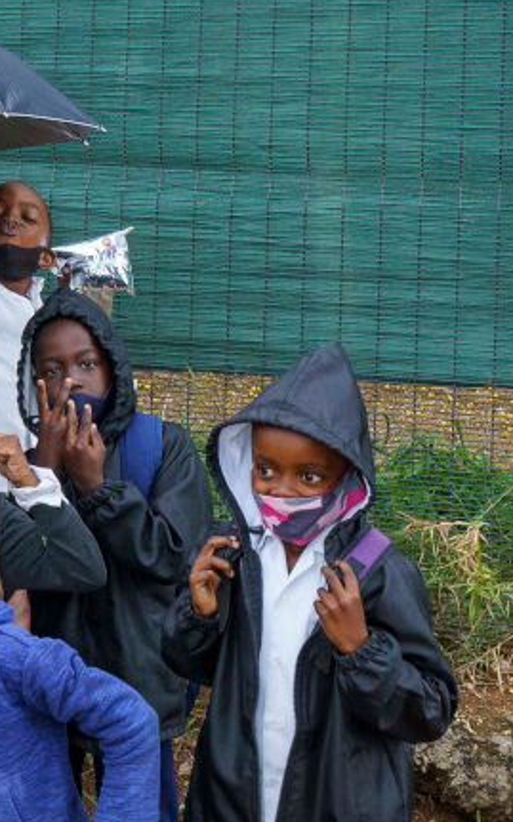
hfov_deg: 12.7
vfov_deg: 20.5
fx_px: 2194
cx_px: -223
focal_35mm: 98
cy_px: -2
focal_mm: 23
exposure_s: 1/250
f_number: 8
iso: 800
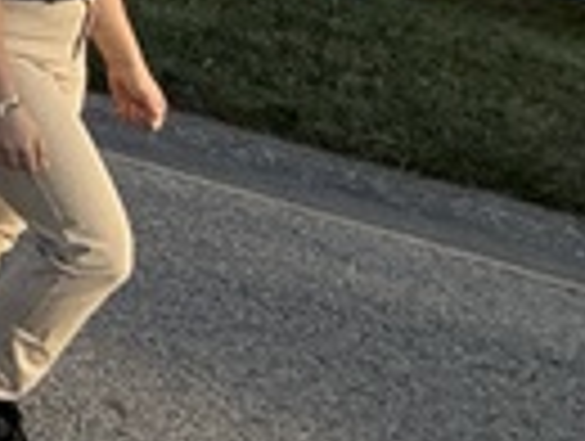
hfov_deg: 9.8
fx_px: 1862
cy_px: -423
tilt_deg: -3.0
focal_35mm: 110
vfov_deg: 12.1
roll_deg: -2.8
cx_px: -1422
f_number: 2.2
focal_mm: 2.22
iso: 50
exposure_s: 1/770
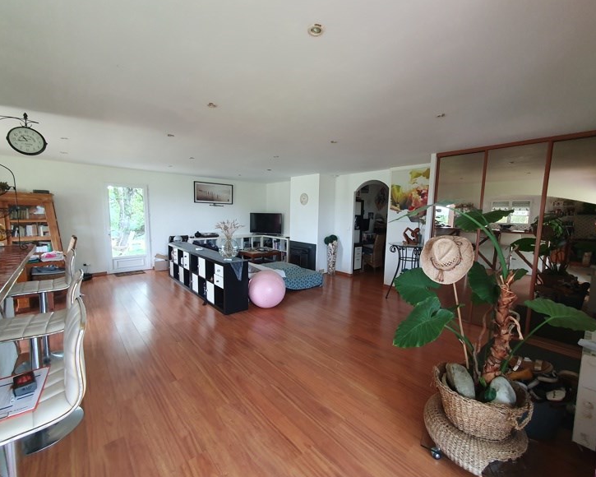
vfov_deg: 88.0
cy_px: 238
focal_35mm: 14
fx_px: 247
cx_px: 300
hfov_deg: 100.7
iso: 250
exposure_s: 1/50
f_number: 2.2
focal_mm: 1.8
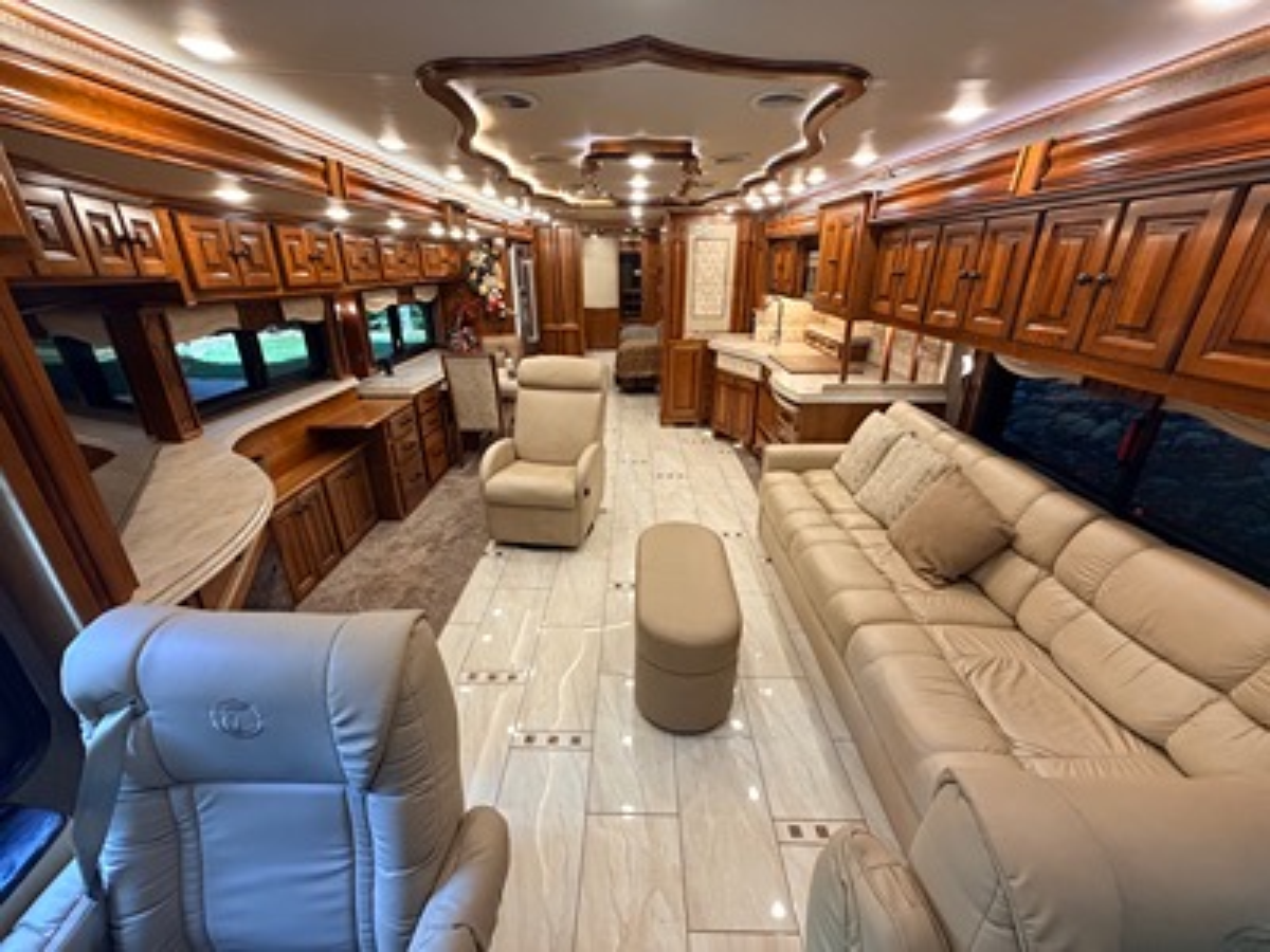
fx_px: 514
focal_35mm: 14
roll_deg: -1.6
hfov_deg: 102.1
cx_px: 635
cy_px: 476
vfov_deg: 85.7
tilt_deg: -22.4
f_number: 2.2
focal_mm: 2.22
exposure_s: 1/60
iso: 400
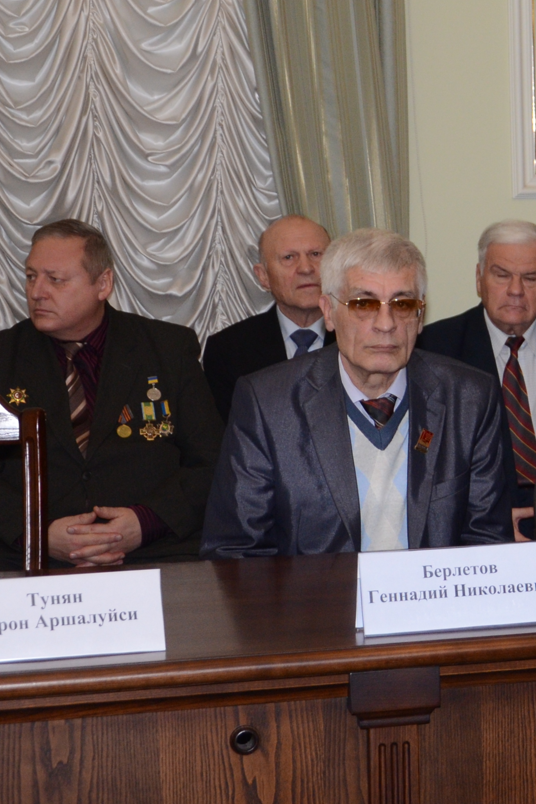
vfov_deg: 16.8
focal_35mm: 122
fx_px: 2724
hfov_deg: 10.8
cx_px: 838
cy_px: 318
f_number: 4.2
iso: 800
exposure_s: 1/200
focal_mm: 34
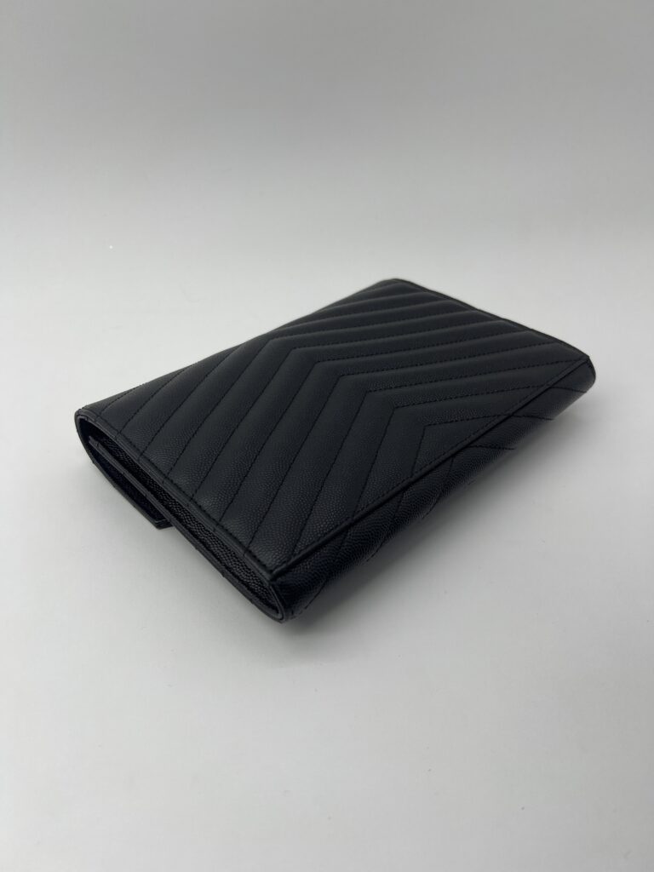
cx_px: 327
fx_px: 655
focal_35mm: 26
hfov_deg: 53.1
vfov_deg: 67.3
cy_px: 436
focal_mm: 5.7
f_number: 1.5
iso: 50
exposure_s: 1/296
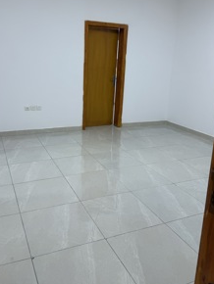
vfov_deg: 57.9
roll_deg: -2.7
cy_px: 114
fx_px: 255
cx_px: 98
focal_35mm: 31
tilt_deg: -12.3
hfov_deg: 45.5
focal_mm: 6.76
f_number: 1.78
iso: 80
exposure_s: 1/120
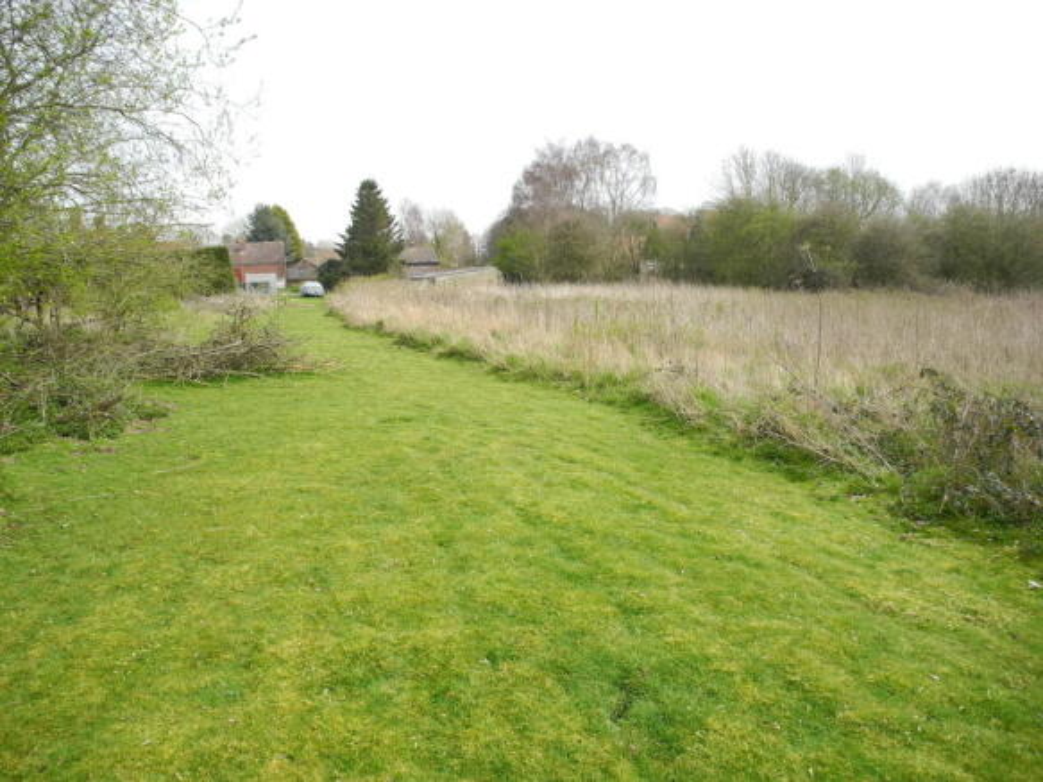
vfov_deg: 49.7
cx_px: 522
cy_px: 391
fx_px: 843
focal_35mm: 28
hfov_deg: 63.5
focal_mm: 6
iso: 100
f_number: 2.8
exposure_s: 1/684
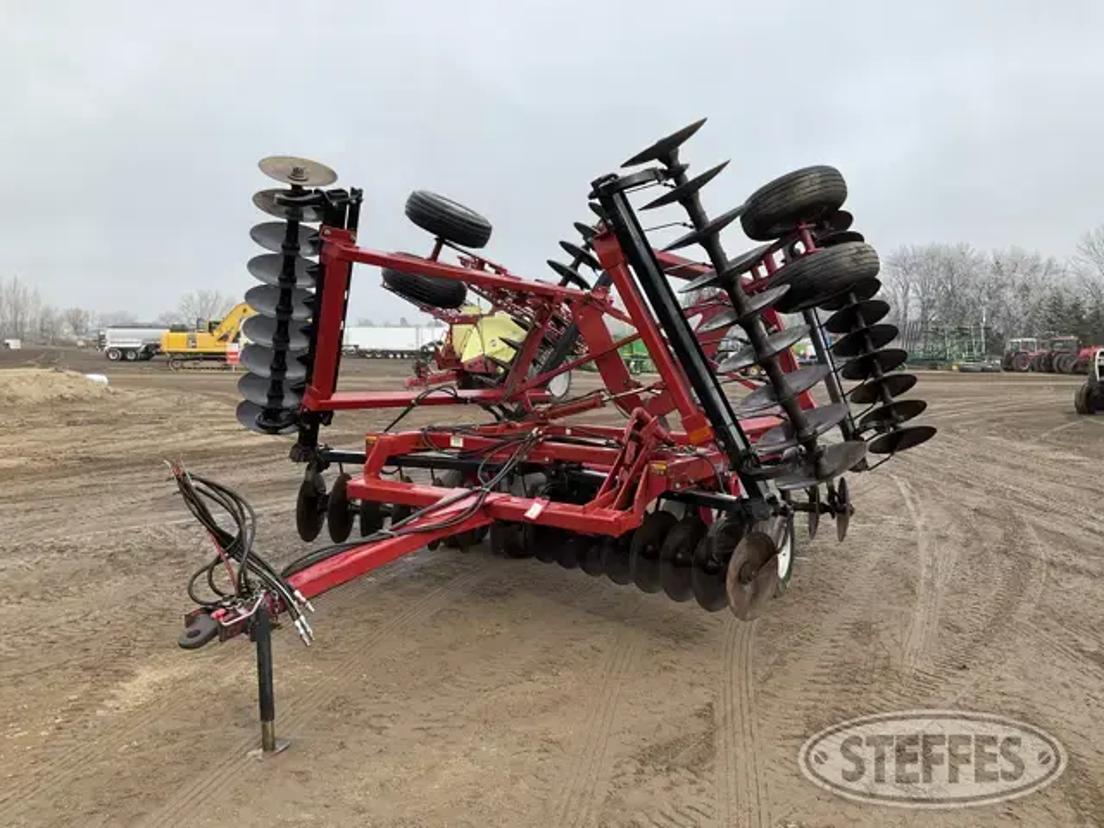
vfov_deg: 48.2
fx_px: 925
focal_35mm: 29
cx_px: 552
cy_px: 414
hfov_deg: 61.7
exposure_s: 1/1144
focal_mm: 3
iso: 25
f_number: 1.8
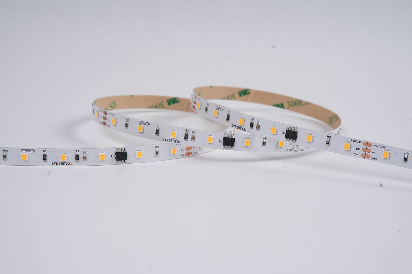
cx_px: 204
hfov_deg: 29.2
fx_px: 790
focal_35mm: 69
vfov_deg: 19.7
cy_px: 139
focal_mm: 65
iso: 100
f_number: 16
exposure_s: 1/125
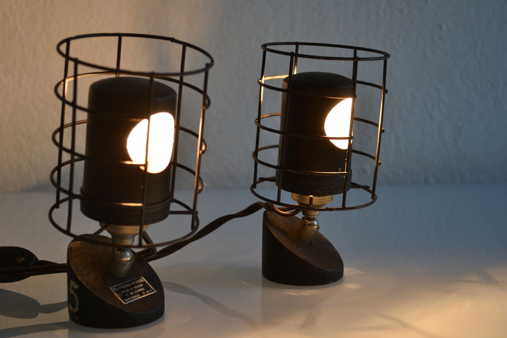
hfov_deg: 33.4
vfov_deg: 22.6
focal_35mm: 60
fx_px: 845
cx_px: 254
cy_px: 169
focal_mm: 40
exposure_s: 1/60
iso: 400
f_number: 5.3
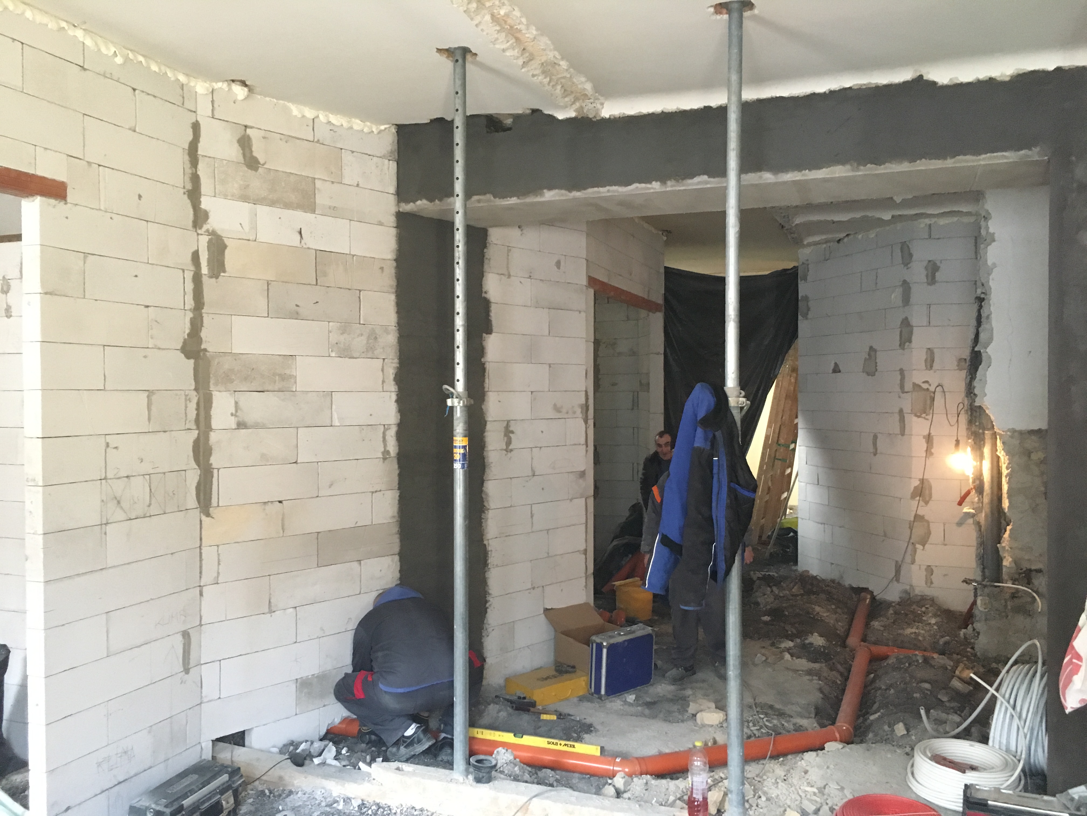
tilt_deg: -2.1
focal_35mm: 29
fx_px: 911
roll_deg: -0.4
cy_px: 408
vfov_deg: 48.2
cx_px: 544
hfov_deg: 61.7
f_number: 2.2
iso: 200
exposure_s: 1/25
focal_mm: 4.15
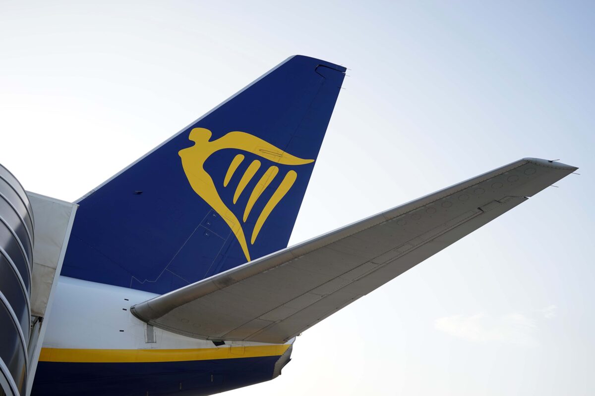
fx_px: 578
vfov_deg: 37.9
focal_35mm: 35
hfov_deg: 54.4
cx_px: 298
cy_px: 198
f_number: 6.3
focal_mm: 35
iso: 100
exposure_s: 1/125
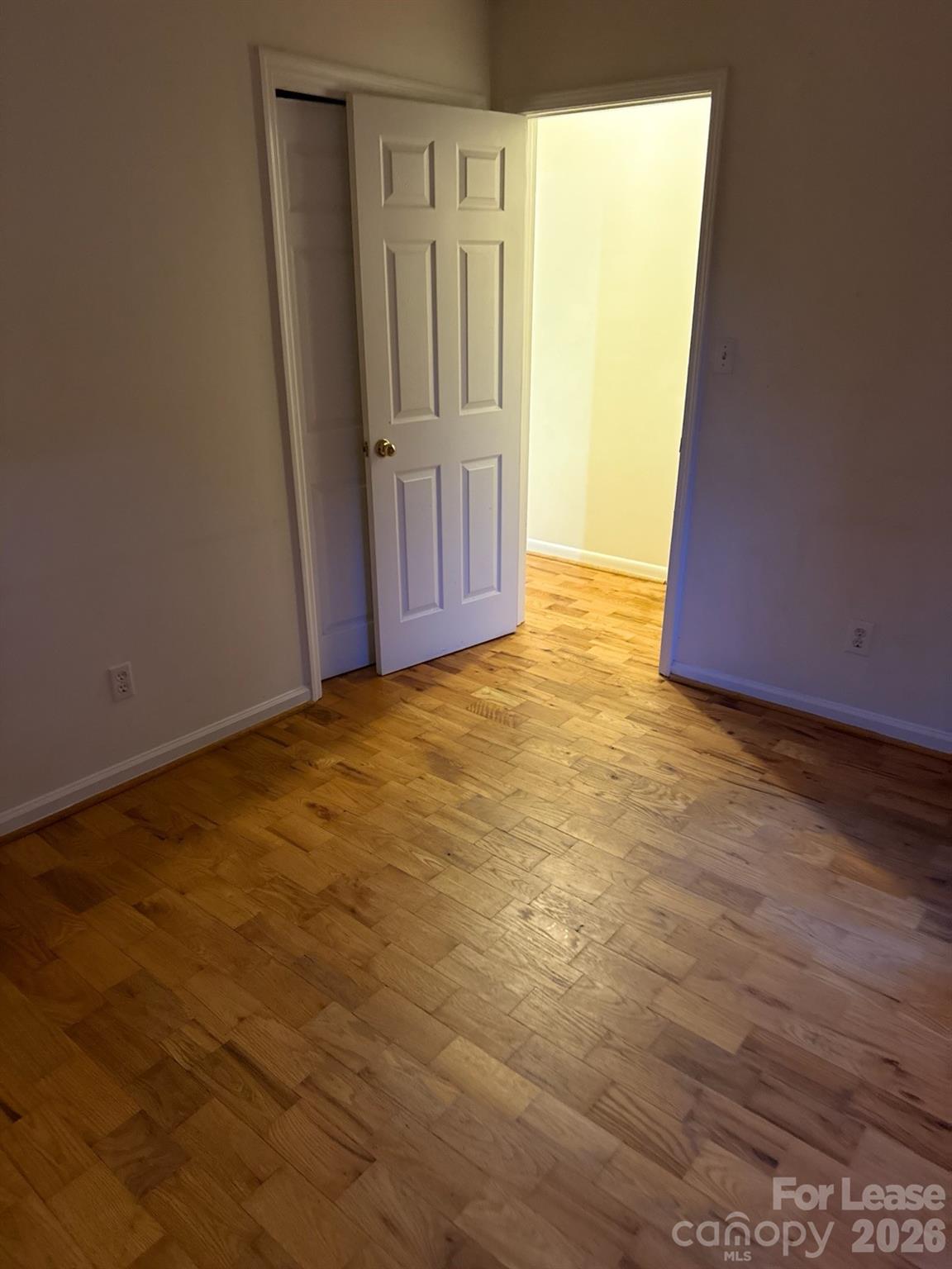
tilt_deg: -22.2
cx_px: 476
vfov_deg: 71.6
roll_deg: -1.5
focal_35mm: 24
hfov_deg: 56.8
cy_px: 634
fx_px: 880
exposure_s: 1/40
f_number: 1.78
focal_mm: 6.76
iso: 640
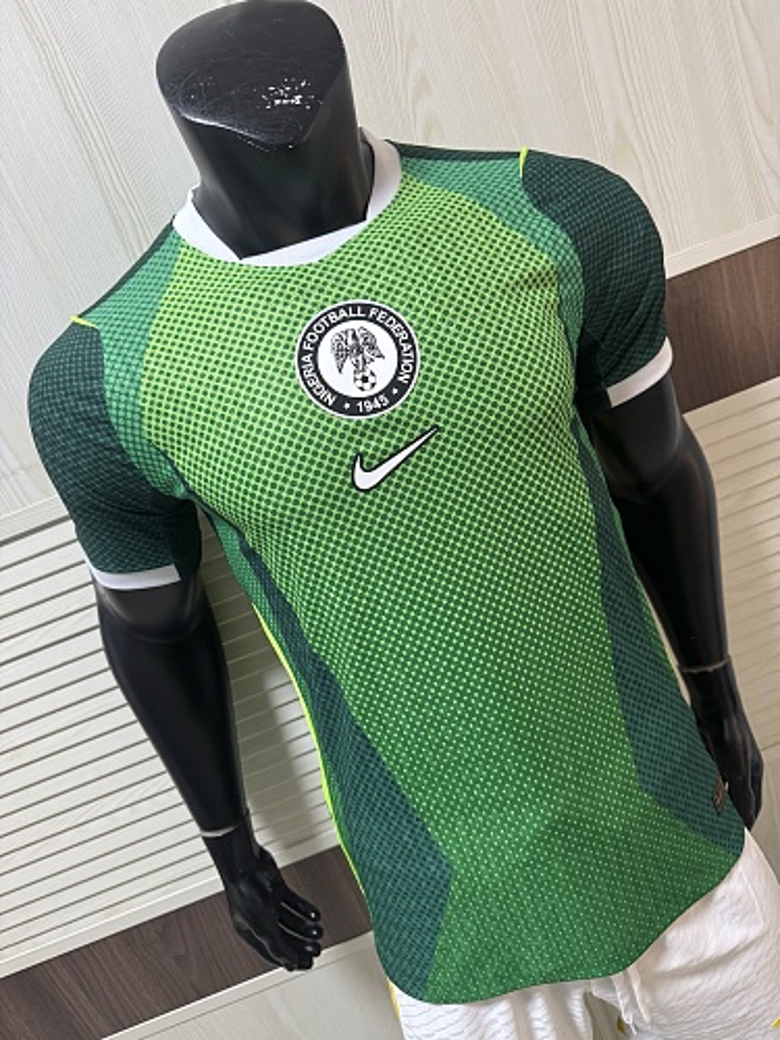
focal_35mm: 24
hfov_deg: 56.8
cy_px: 520
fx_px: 721
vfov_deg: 71.6
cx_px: 390
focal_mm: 6.76
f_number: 1.78
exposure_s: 1/60
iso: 320
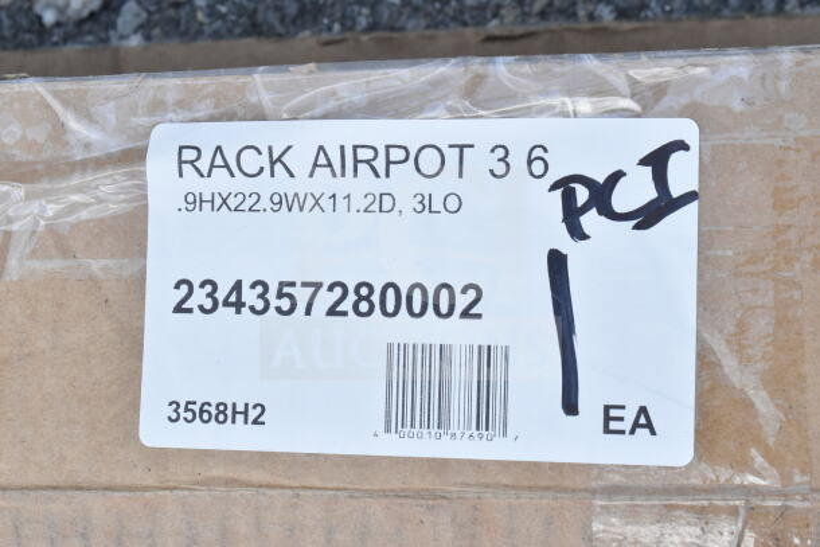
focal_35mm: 82
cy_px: 274
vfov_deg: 16.6
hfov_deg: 24.6
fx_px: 1879
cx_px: 410
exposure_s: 1/640
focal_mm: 55
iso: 1600
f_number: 13
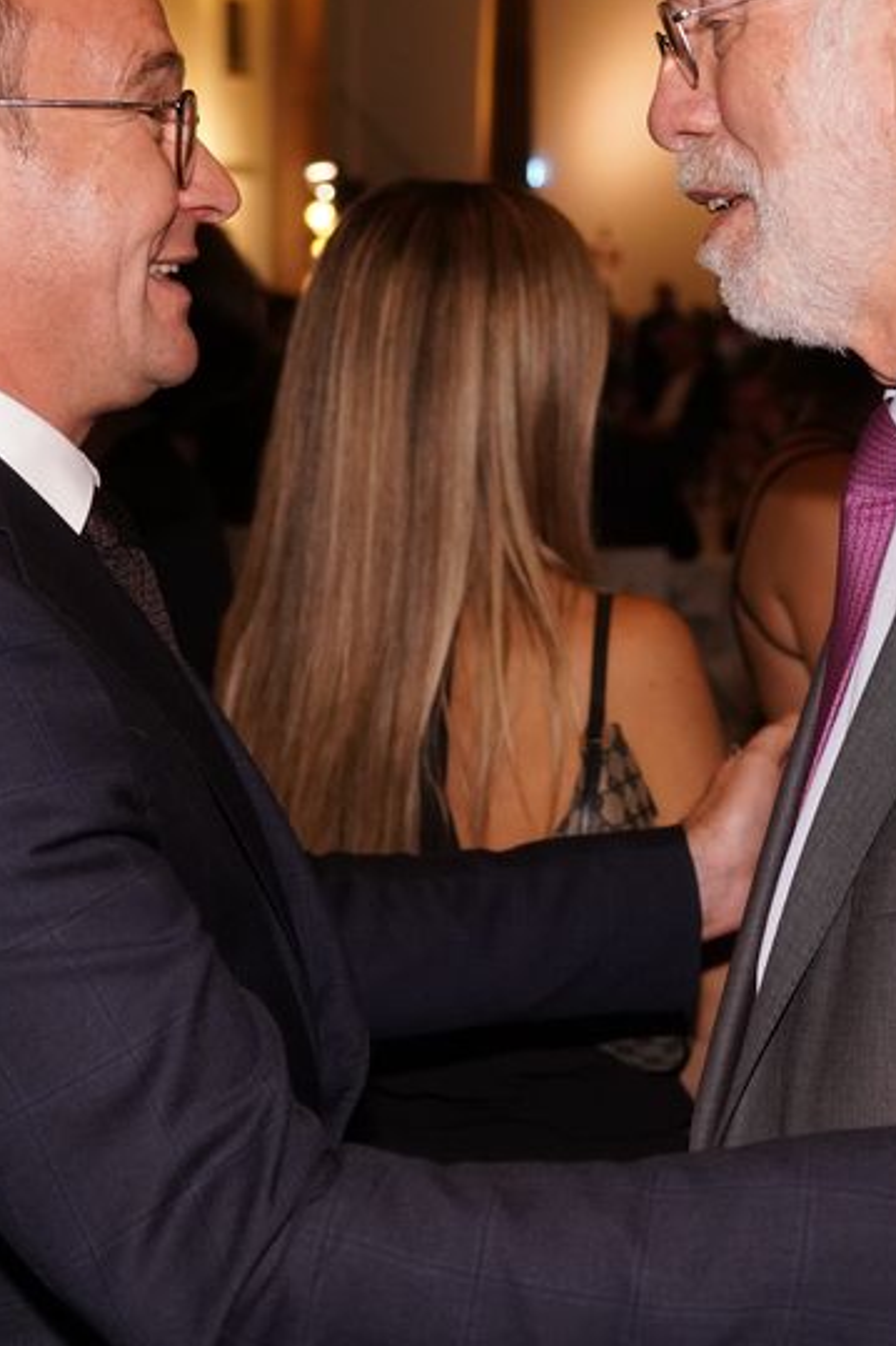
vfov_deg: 29.1
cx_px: 589
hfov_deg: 19.7
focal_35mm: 69
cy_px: 507
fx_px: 2577
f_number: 4
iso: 2500
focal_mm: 31
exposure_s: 1/160
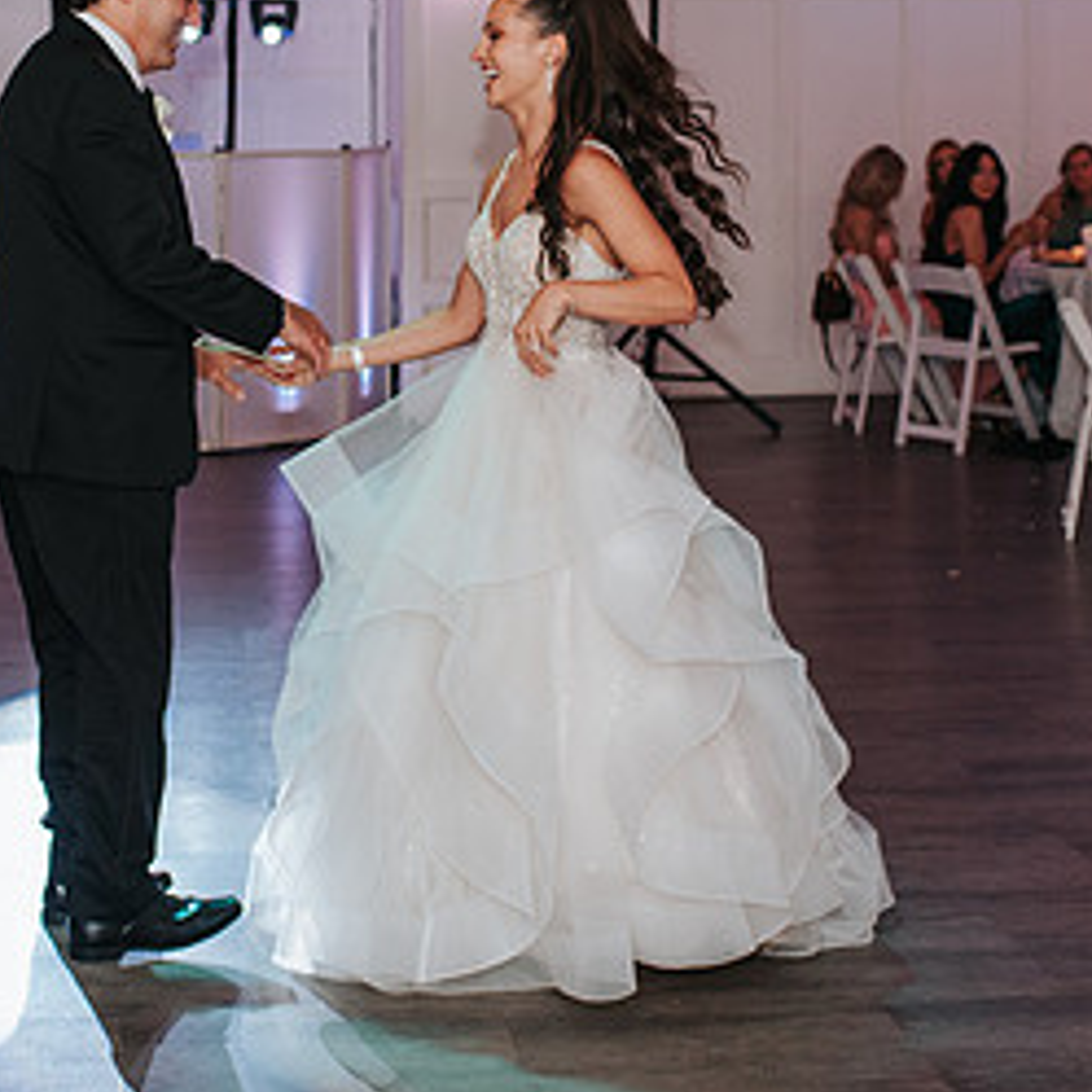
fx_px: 2855
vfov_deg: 21.6
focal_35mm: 80
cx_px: 332
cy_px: 347
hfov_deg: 21.5
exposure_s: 1/200
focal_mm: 35
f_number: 2.8
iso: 1000
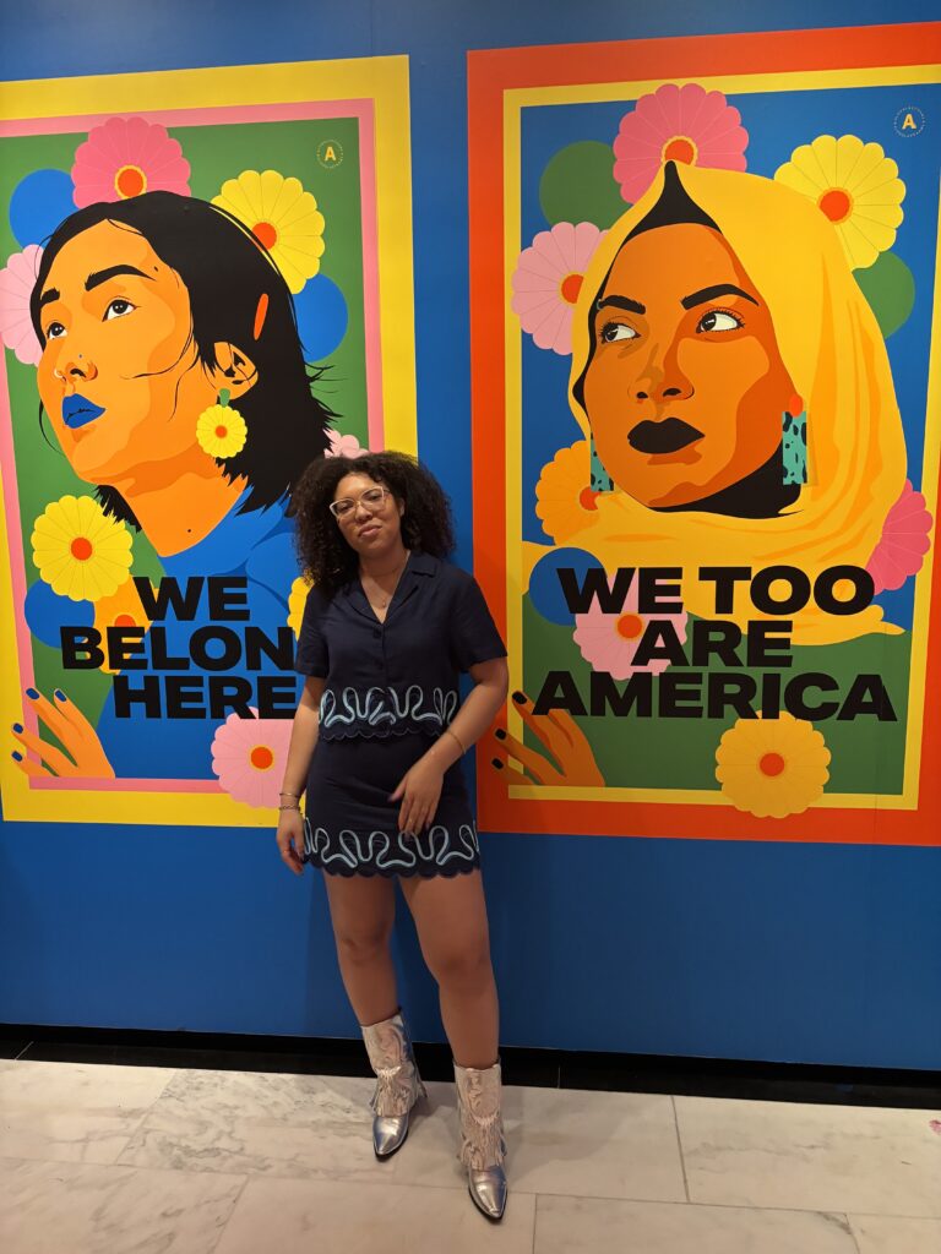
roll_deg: +0.6
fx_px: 942
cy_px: 627
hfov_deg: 53.1
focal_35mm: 26
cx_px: 470
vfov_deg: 67.3
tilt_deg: -8.9
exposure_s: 1/60
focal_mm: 5.96
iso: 320
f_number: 1.6
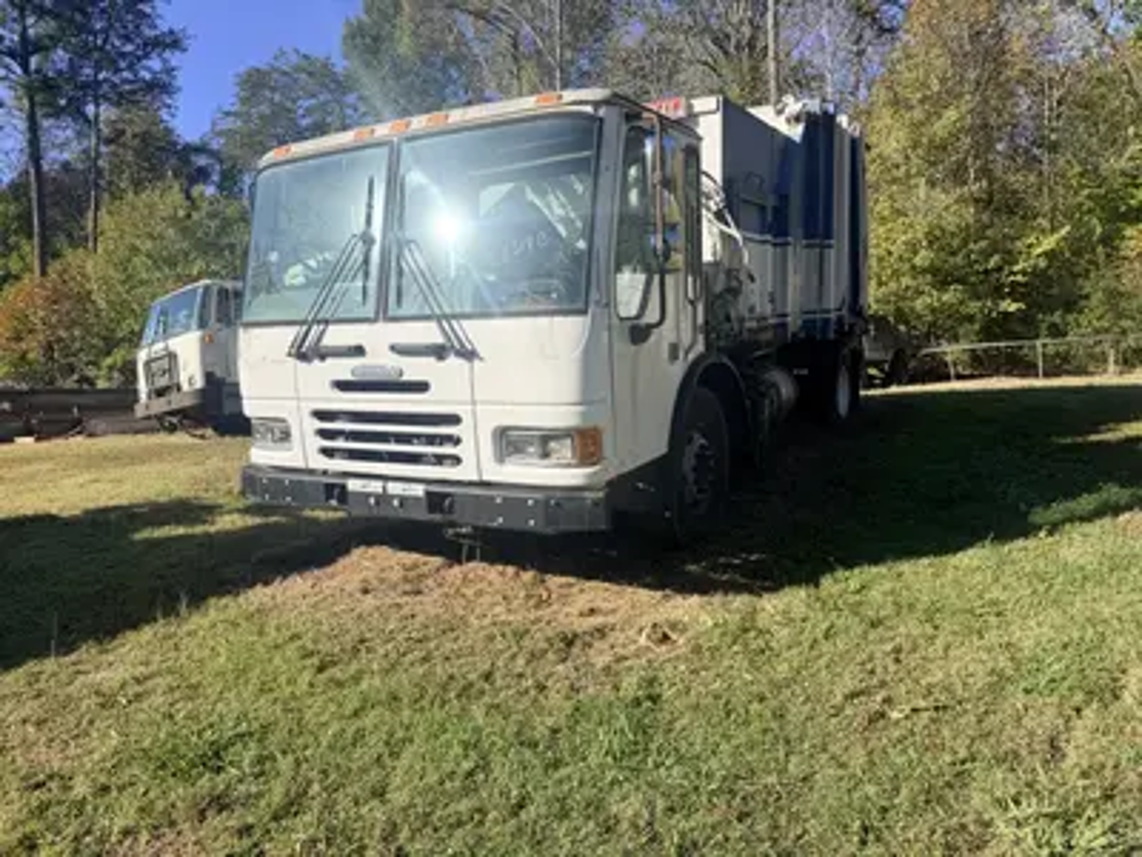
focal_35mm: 24
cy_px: 428
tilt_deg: -3.6
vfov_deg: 56.8
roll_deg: +2.0
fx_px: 792
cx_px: 571
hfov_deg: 71.6
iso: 80
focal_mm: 6.76
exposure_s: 1/3425
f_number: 1.78
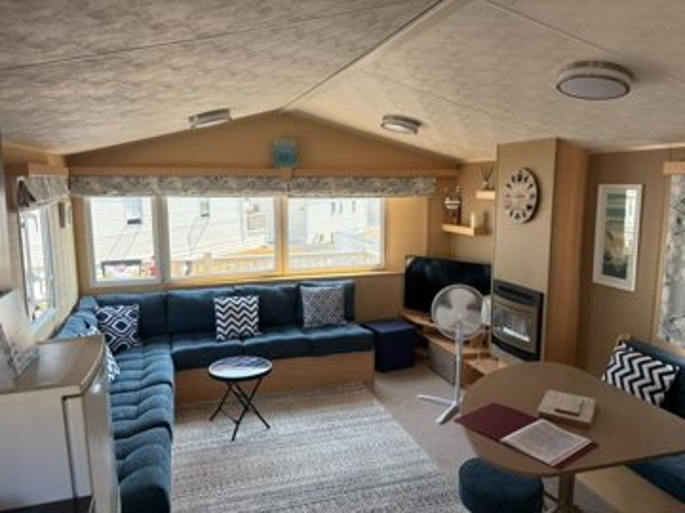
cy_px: 256
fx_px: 515
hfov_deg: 67.3
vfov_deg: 53.1
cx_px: 342
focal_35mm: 26
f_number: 1.6
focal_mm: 5.96
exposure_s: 1/317
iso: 64
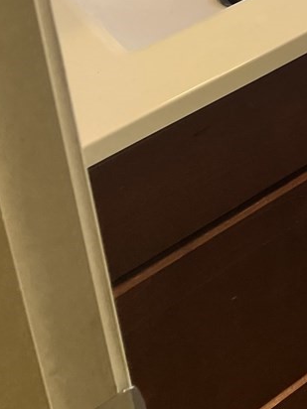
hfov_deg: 13.7
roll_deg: +2.5
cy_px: -321
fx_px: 1147
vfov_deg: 16.9
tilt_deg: -18.0
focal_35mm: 97
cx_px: 546
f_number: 1.5
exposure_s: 1/120
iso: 40
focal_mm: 5.7
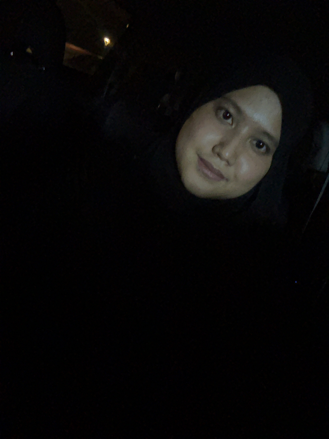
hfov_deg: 58.9
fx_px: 291
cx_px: 164
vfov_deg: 73.9
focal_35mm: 23
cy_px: 220
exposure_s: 1/15
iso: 2000
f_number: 1.9
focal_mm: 2.69
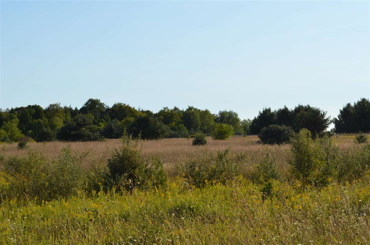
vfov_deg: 16.5
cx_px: 185
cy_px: 122
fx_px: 846
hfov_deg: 24.7
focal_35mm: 82
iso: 100
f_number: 9
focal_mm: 55
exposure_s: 1/200
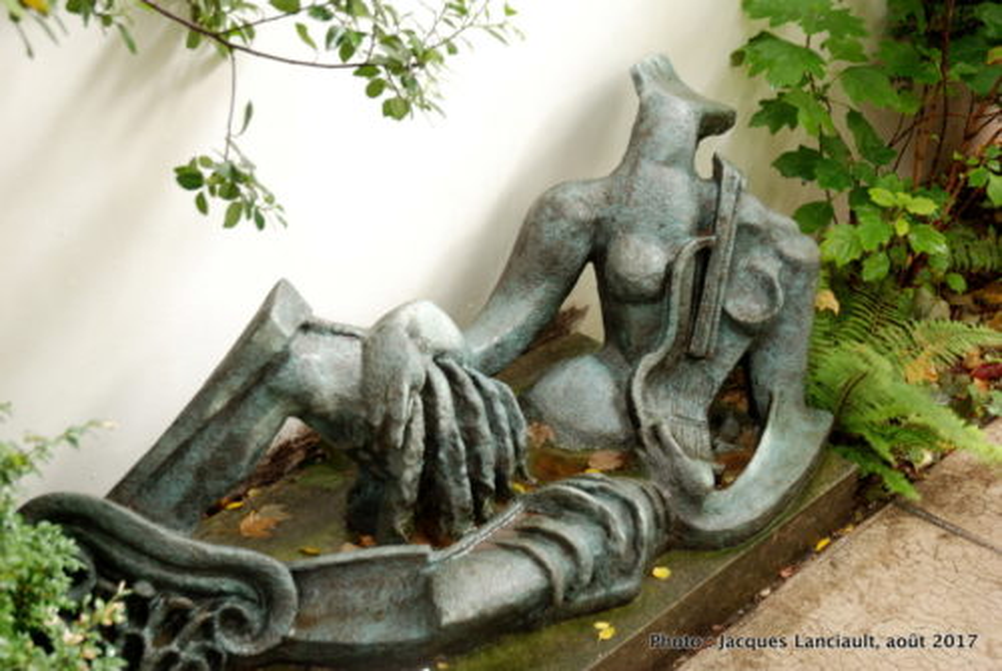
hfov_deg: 37.8
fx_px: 1463
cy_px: 336
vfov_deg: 25.8
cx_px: 501
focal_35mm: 52
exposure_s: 1/15
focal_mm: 35
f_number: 4.2
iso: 200
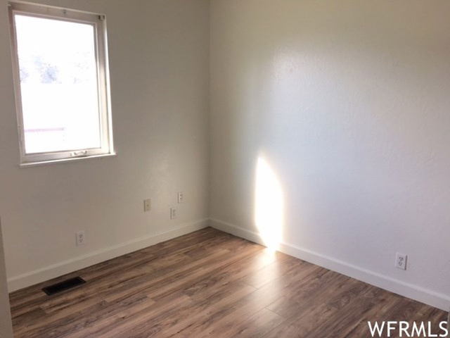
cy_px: 169
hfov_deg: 61.7
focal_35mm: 29
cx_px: 225
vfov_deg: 48.2
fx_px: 377
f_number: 2.2
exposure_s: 1/60
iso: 25
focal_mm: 4.15
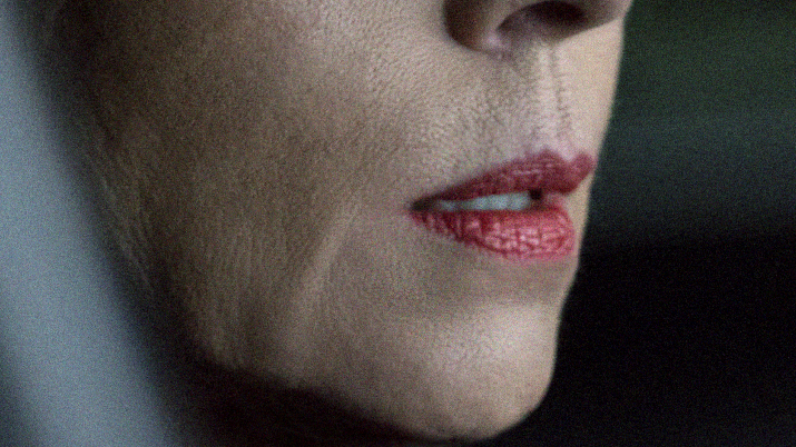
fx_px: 13739
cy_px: 226
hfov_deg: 3.3
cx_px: 288
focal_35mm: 651
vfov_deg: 1.9
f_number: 3.5
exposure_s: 1/125
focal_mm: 148
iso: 4000
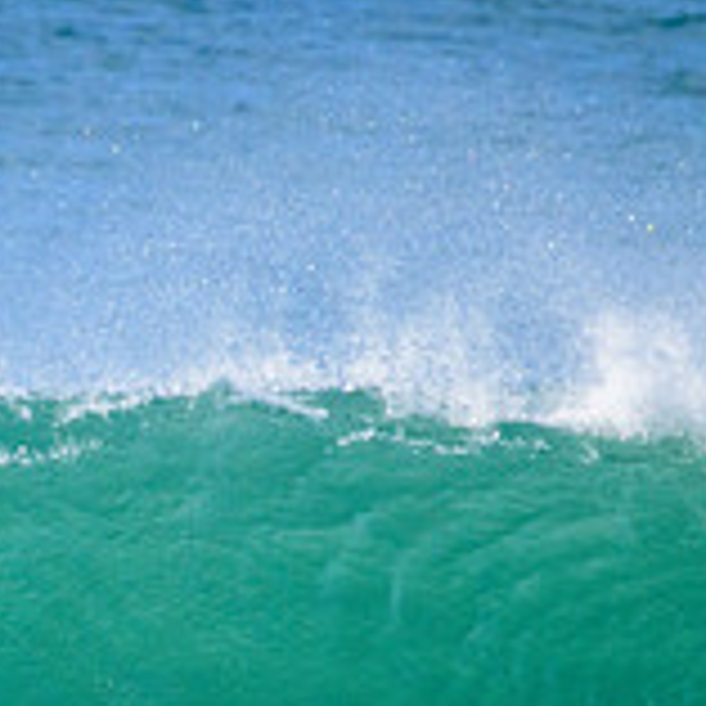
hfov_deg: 0.7
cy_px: 843
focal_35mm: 2508
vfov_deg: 0.7
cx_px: -459
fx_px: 57871
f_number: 11
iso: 2000
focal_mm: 800
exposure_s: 1/2000
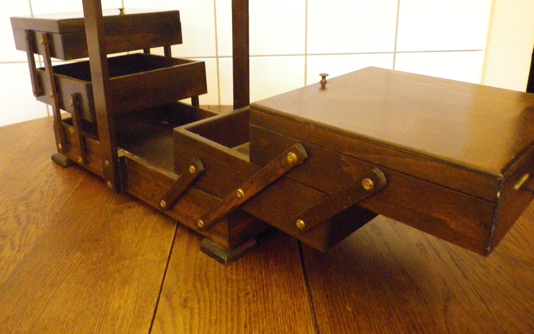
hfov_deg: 58.1
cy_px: 125
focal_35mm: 33
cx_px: 246
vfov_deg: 38.1
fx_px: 480
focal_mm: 4.9
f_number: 2.6
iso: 800
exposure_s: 1/20
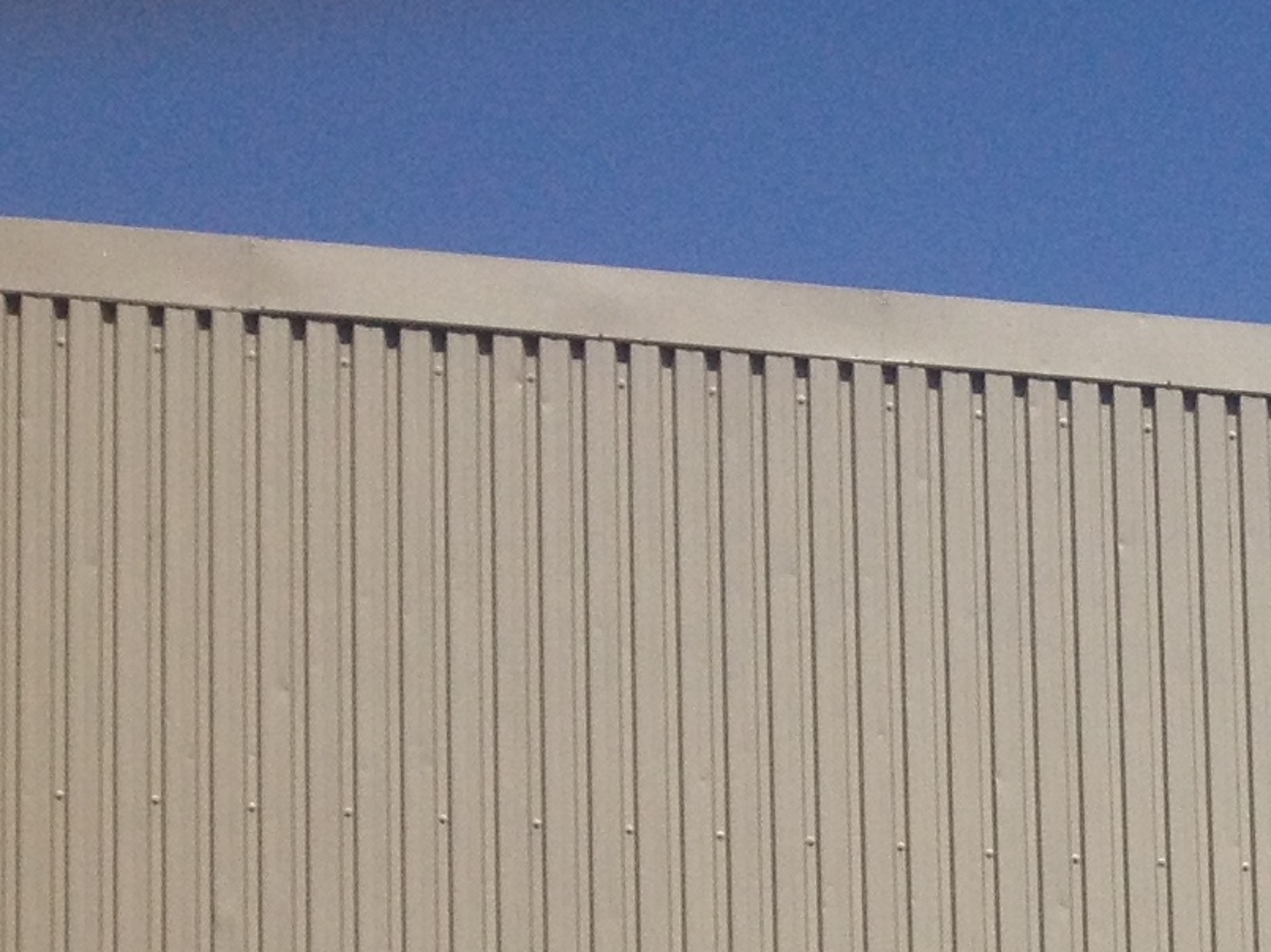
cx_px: 1988
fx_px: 5212
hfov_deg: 13.0
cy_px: 1893
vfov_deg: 9.7
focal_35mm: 142
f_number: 2.4
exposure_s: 1/1727
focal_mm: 4.28
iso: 50
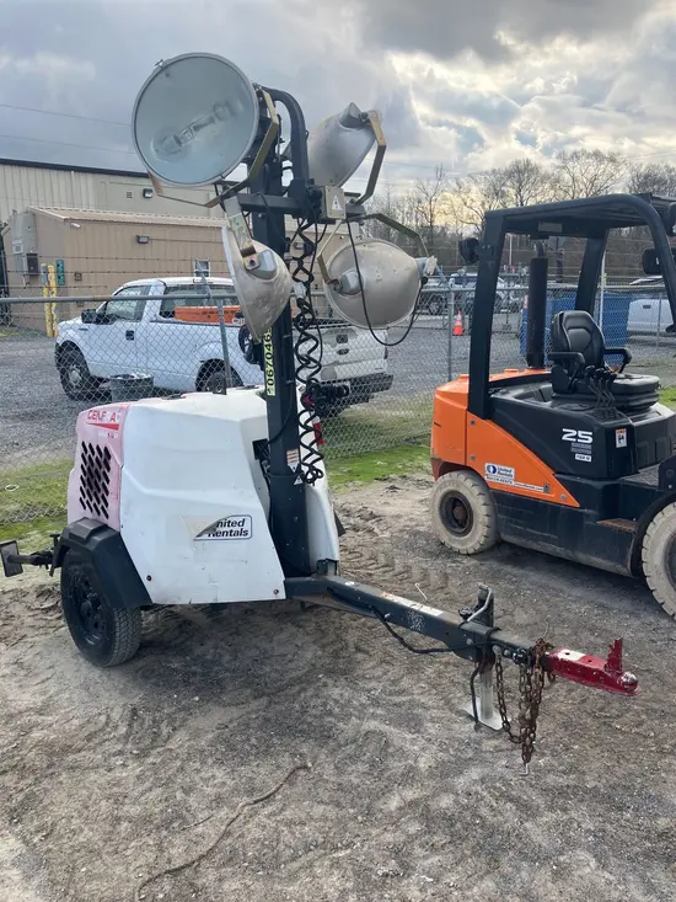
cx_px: 338
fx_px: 729
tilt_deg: -9.1
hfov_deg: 49.8
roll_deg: +0.1
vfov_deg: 63.4
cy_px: 451
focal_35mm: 28
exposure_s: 1/578
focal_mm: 3.99
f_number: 1.8
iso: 32
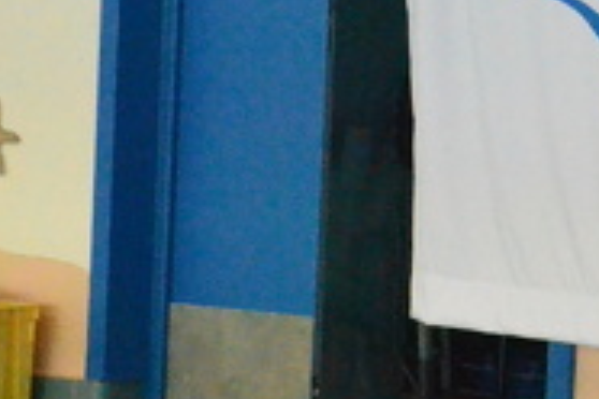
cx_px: 696
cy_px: -76
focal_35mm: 541
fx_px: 8996
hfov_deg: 3.8
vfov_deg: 2.5
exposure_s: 1/250
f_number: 10
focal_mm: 105
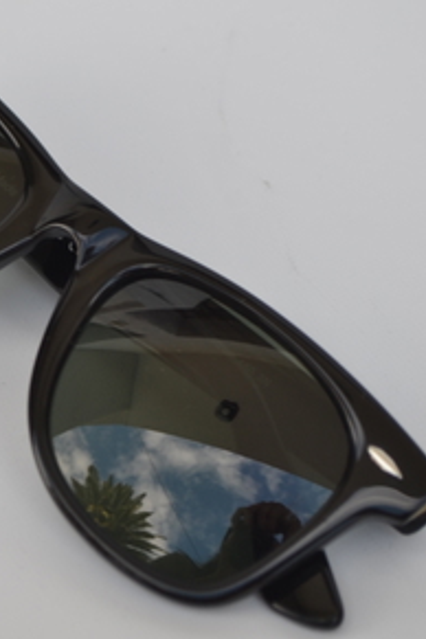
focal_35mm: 139
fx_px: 2468
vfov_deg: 14.7
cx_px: 24
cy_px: 213
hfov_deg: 9.8
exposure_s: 1/80
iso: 100
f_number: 6.3
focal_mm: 45
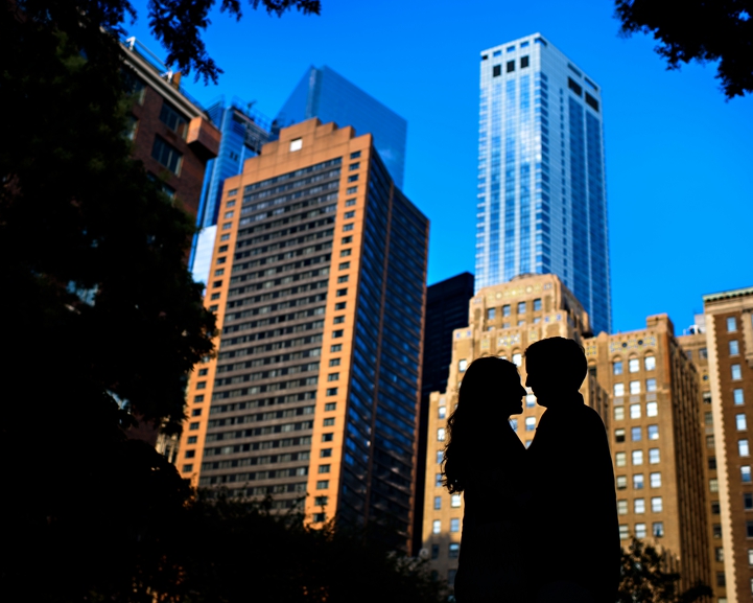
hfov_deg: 44.8
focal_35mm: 41
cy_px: 313
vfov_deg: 36.5
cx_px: 354
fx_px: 914
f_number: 2.8
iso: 100
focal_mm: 35
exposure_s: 1/800
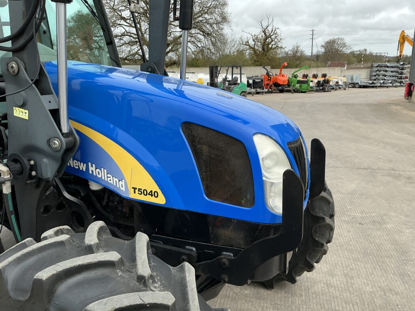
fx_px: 336
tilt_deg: -16.5
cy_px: 156
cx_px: 208
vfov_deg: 49.7
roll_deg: -0.1
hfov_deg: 63.4
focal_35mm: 28
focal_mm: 3
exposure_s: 1/534
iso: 25
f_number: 1.8
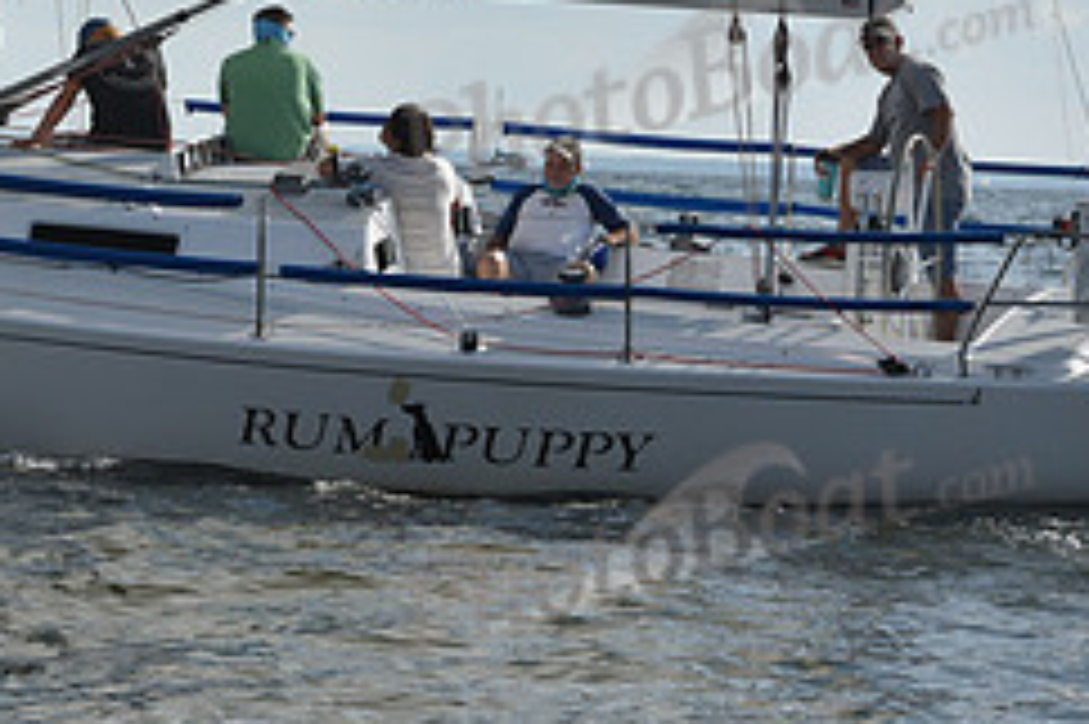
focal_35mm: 168
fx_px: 5078
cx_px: 171
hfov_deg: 12.2
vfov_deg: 8.1
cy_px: -92
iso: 250
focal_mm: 70
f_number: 10
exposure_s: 1/1250
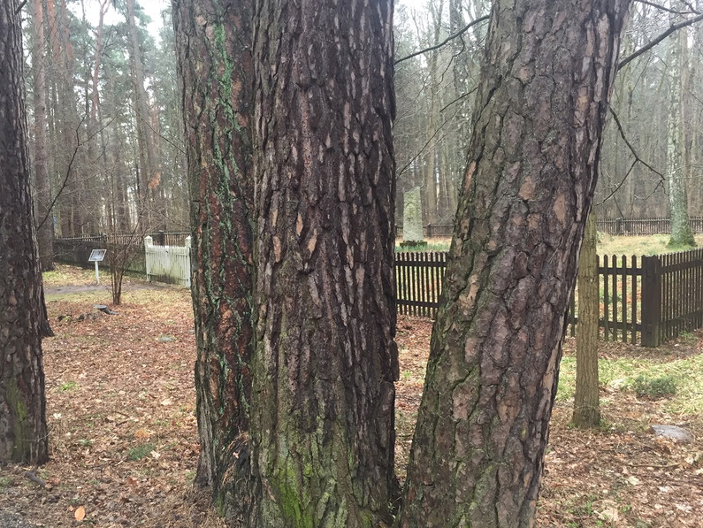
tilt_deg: -6.4
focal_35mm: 35
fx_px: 711
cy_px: 279
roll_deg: +2.2
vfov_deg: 40.7
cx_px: 303
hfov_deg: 52.4
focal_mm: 4.15
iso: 50
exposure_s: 1/33
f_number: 2.2
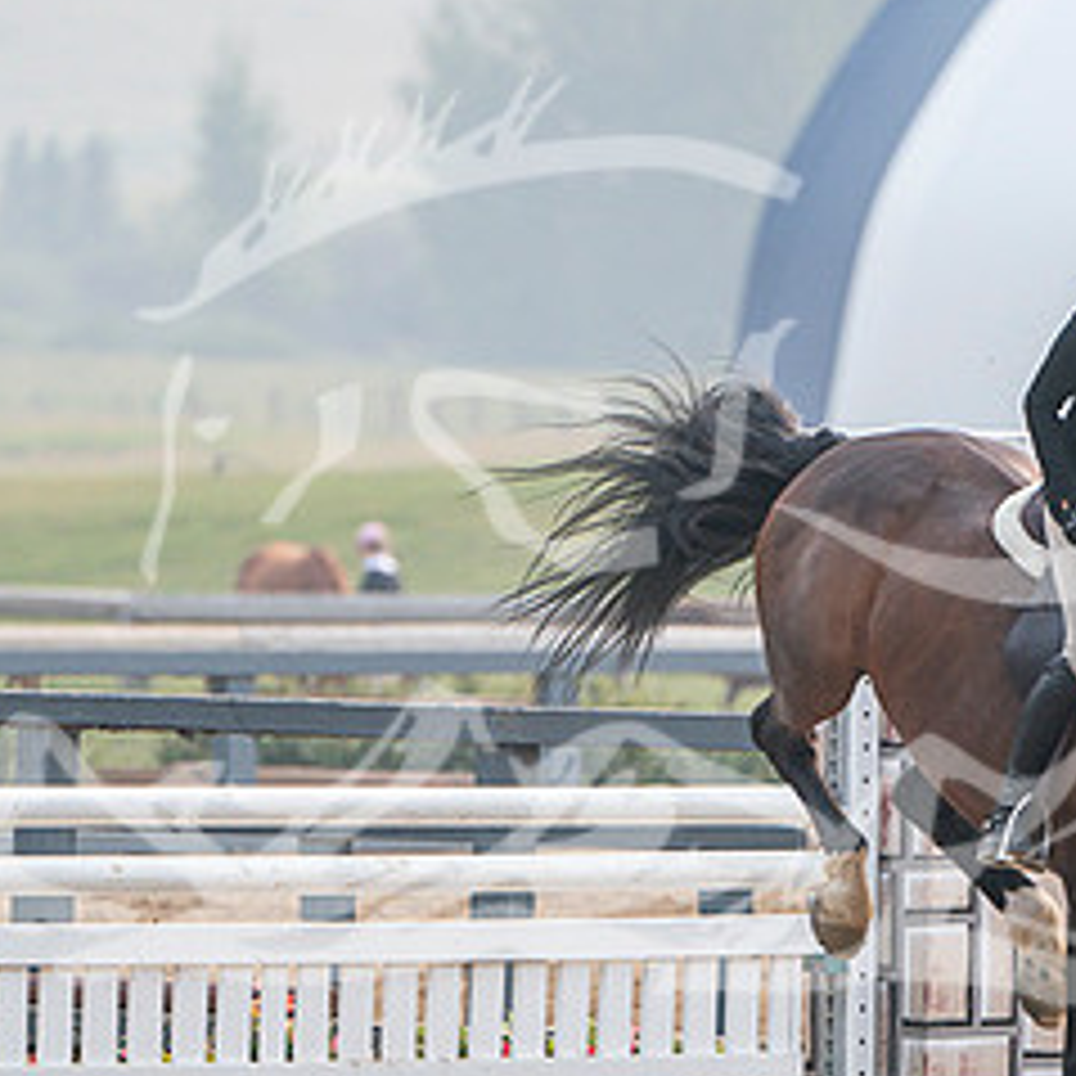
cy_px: 745
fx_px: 24406
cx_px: 716
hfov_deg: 2.5
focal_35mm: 694
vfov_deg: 2.5
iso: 500
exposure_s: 1/800
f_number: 5.6
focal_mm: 336
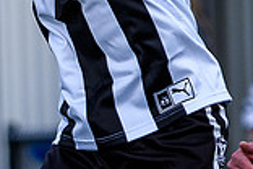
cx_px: -6
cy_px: 242
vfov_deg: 0.7
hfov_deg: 1.0
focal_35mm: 2077
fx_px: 14596
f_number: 2.8
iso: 220
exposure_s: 1/2000
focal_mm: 170
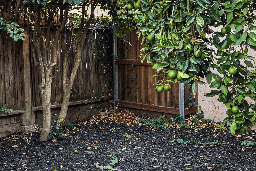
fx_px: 405
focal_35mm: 57
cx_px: 198
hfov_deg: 34.2
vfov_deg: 23.5
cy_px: 37
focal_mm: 16
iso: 160
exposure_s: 1/20
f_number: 4
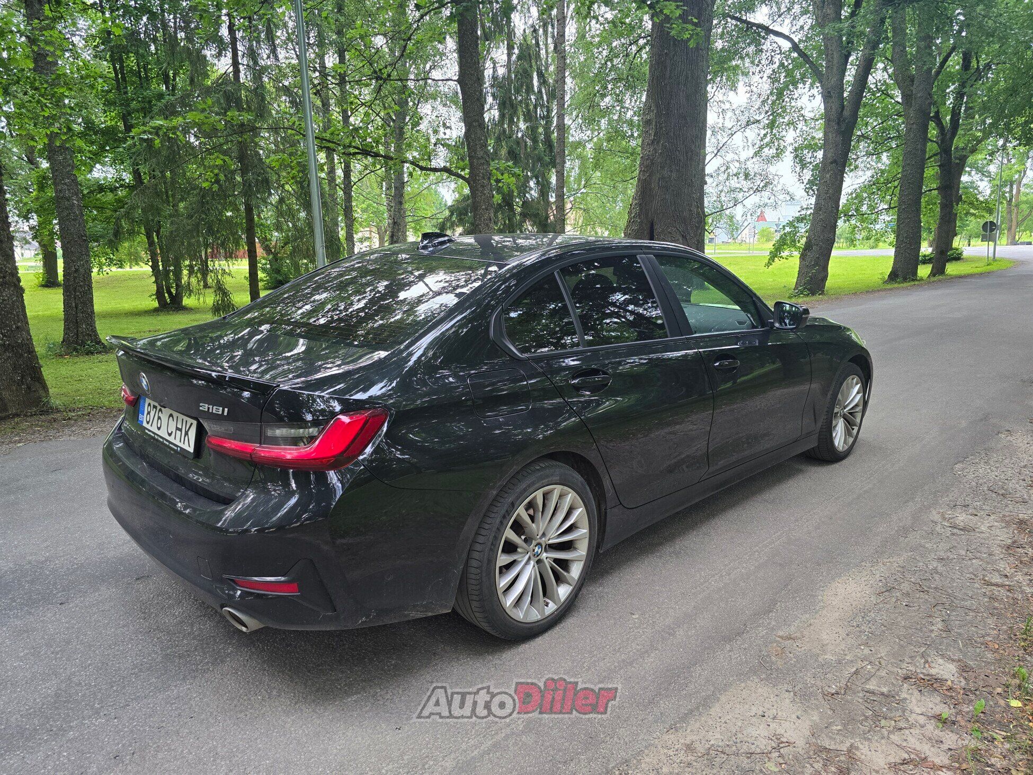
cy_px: 388
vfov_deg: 58.9
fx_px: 686
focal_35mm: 23
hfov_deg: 73.9
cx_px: 516
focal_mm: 6.3
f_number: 1.7
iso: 160
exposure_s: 1/180
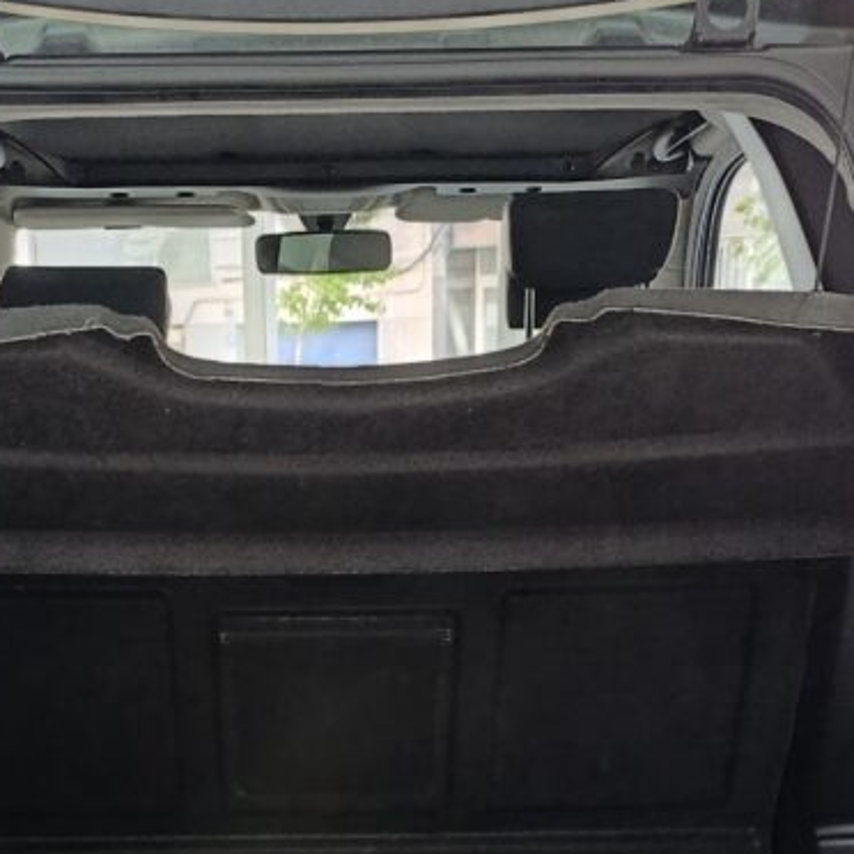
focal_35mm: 56
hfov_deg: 30.4
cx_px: 303
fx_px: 1563
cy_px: 779
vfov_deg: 29.2
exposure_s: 1/100
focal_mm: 6.11
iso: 1175
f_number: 1.65
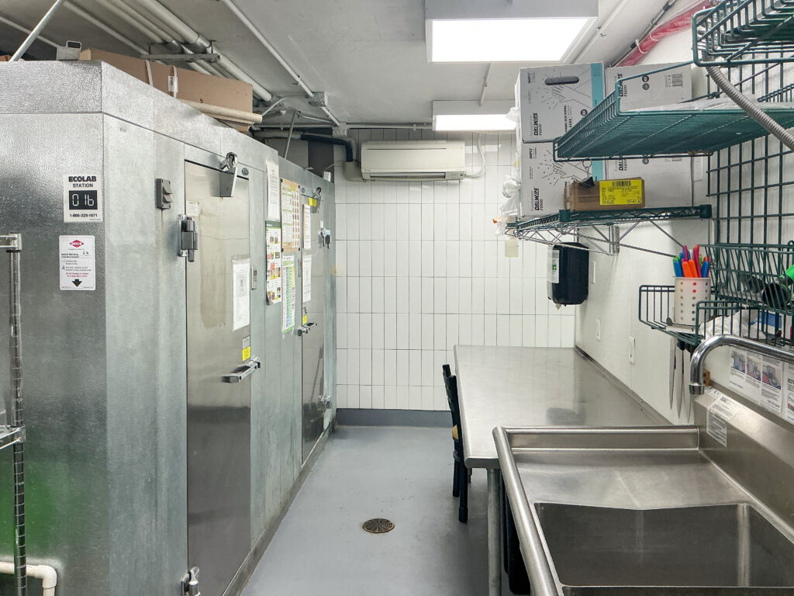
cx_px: 397
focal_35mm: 29
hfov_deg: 61.7
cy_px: 298
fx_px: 665
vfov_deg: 48.2
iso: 64
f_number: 1.8
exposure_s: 1/120
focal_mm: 3
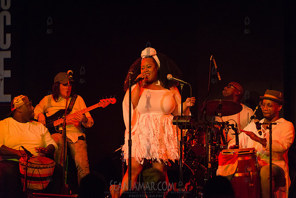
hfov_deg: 13.2
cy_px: 99
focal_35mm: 155
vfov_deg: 8.9
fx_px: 1275
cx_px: 148
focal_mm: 155
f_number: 2.8
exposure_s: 1/320
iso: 4000
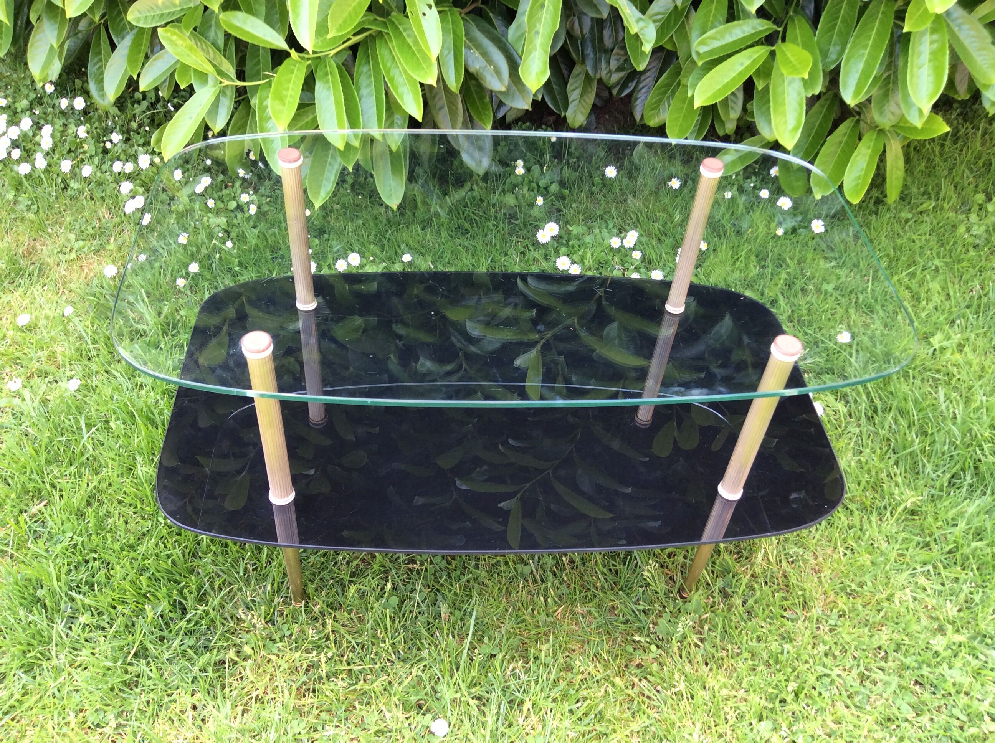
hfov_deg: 56.9
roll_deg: -1.3
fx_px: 918
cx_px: 498
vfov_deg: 44.1
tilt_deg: -42.1
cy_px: 372
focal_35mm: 32
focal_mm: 3.3
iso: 32
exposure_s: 1/50
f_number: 2.4
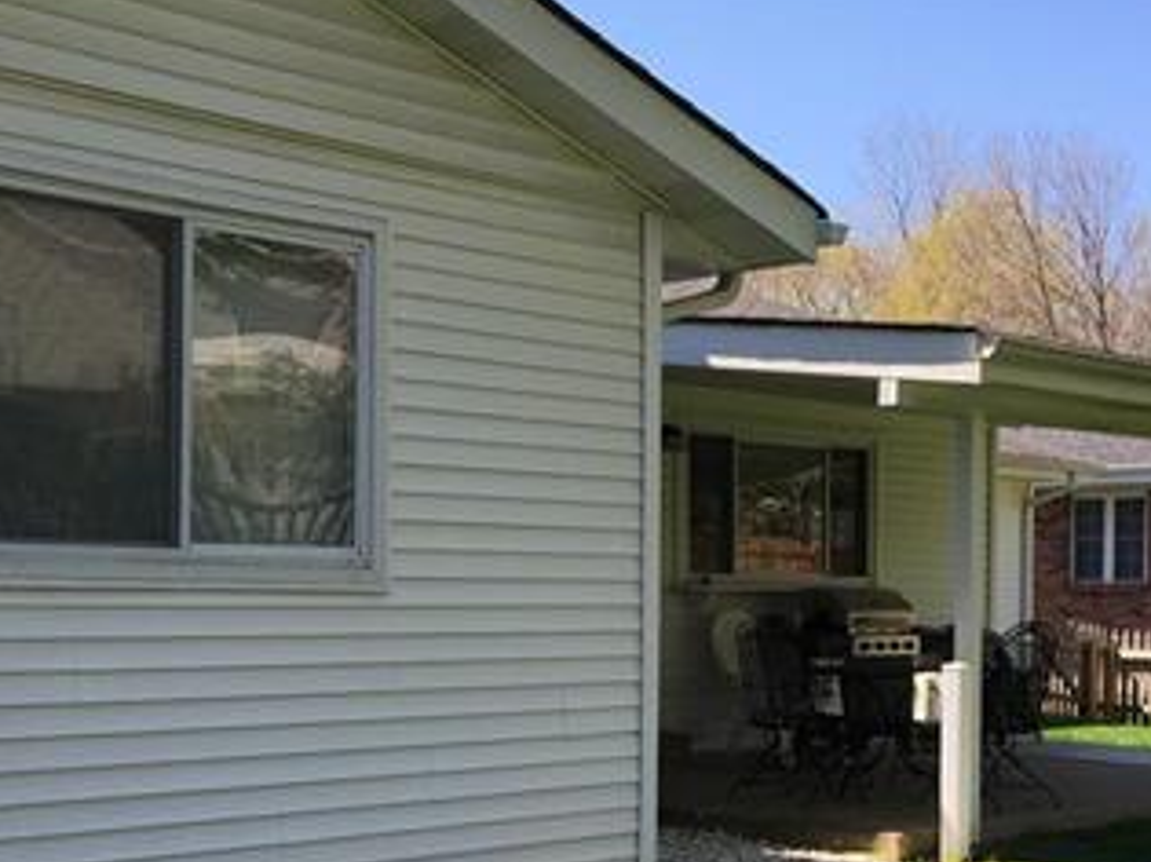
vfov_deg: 24.5
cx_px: 698
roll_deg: -1.0
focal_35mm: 59
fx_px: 1961
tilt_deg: -0.2
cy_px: 657
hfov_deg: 32.6
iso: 25
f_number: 2.2
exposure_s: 1/725
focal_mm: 4.15
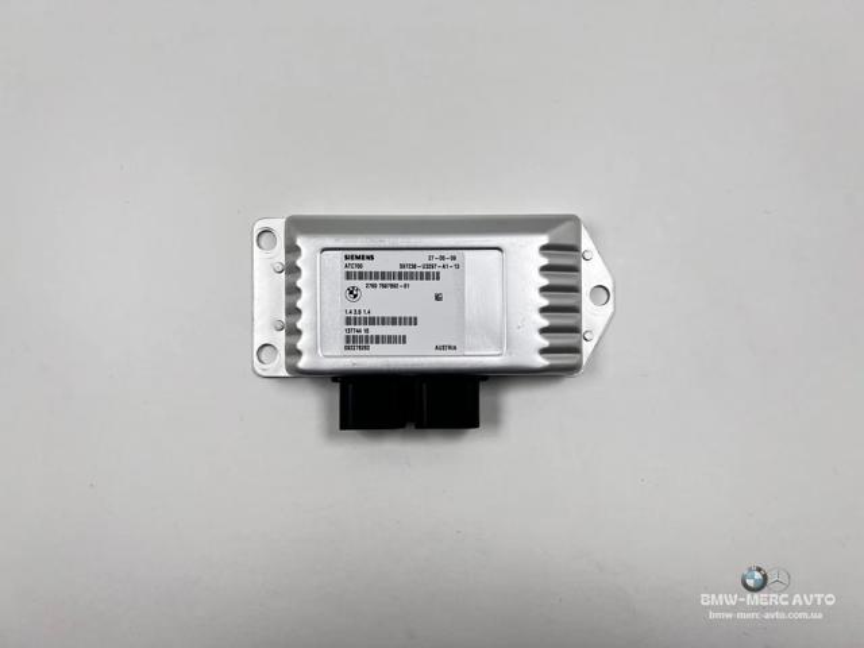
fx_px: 649
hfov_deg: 67.3
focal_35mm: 26
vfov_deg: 53.1
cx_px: 432
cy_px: 324
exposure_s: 1/326
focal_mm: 5.7
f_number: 1.5
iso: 50
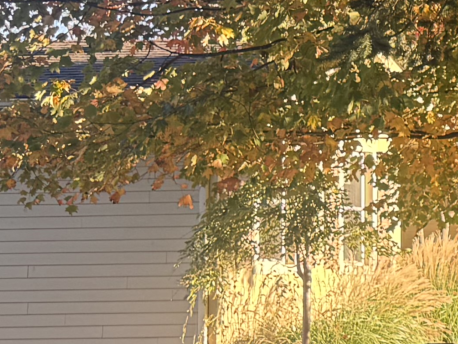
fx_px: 1734
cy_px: 191
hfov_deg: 11.7
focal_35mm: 131
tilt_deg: +2.2
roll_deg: +0.5
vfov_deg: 11.3
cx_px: 1164
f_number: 1.78
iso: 80
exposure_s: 1/245
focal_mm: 6.76
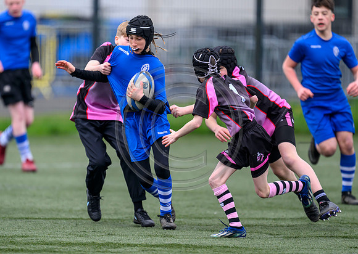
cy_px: 121
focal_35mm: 648
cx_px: 148
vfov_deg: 2.2
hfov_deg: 3.1
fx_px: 6581
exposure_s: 1/1250
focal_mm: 560
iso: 800
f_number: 4
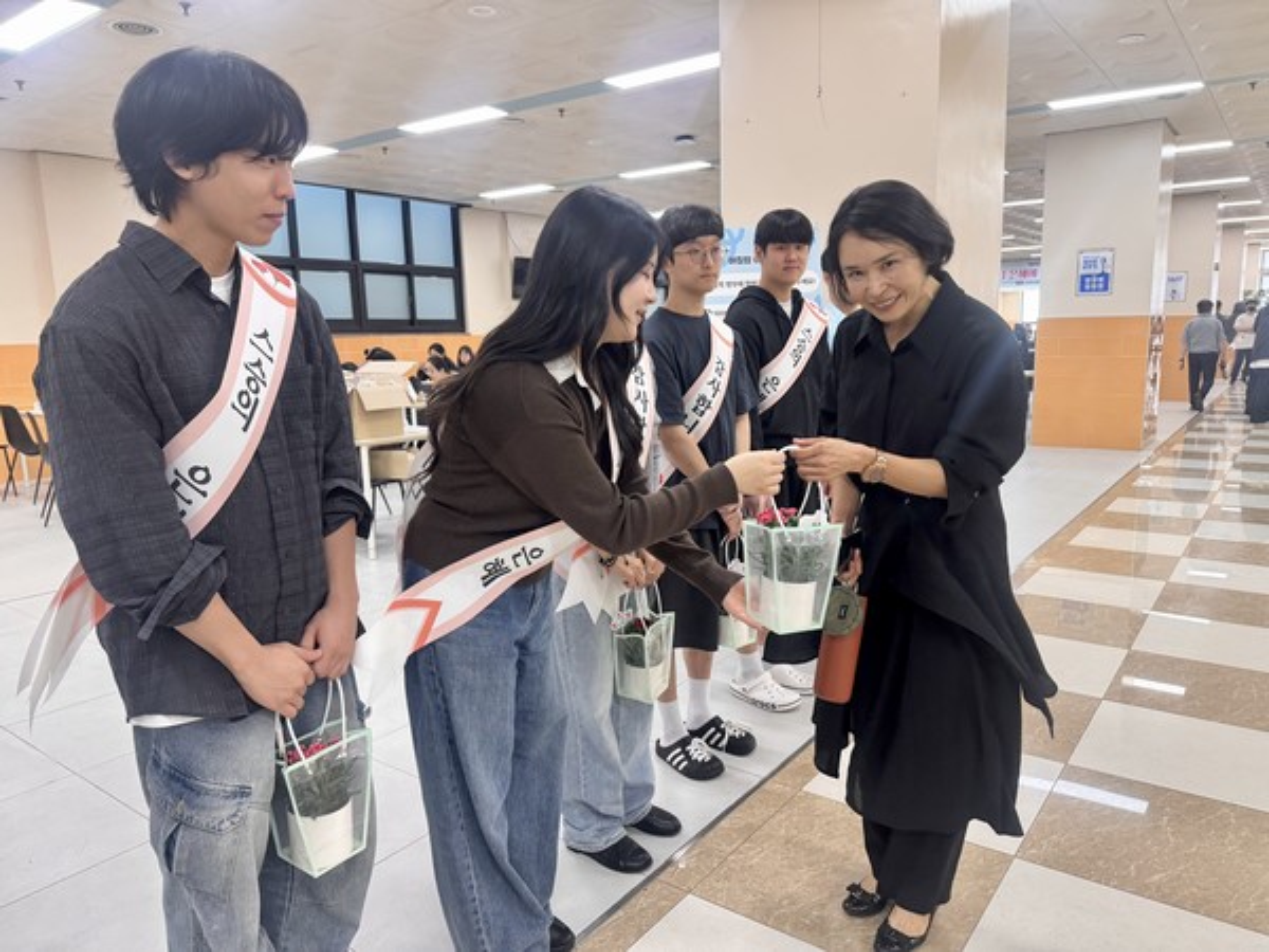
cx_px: 634
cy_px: 476
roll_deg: +2.0
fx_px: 880
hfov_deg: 71.6
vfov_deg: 56.8
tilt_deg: -10.9
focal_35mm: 24
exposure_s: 1/120
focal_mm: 6.76
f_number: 1.78
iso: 200
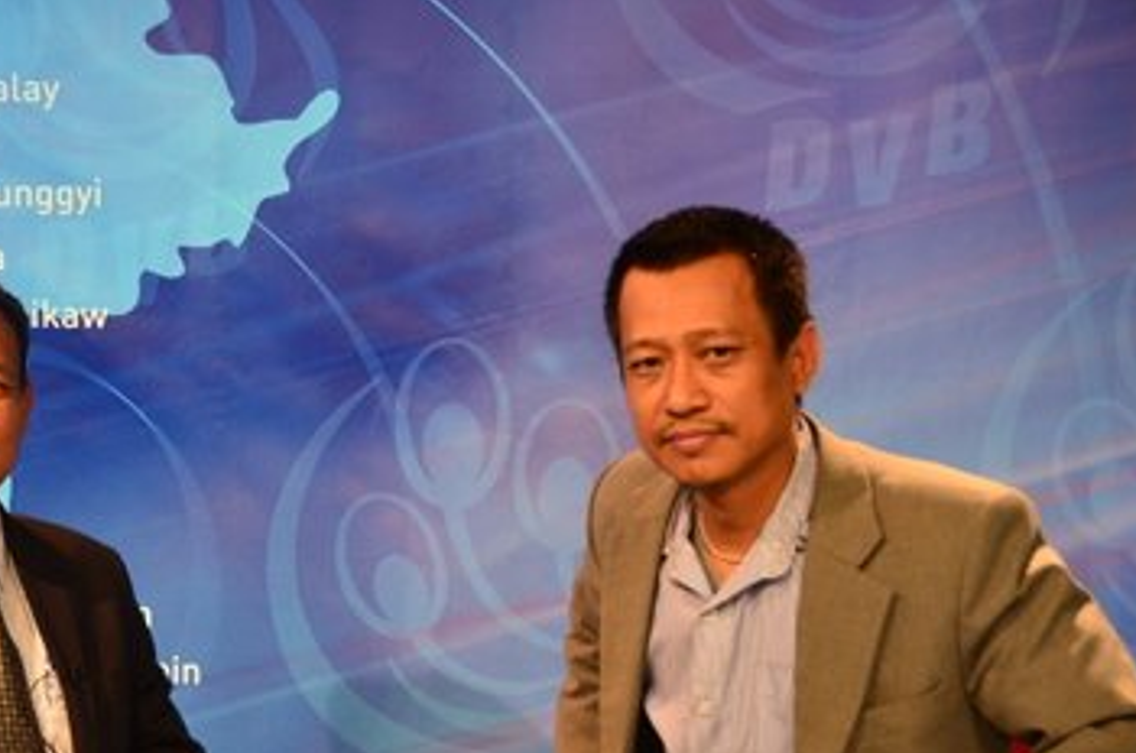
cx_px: 419
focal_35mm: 74
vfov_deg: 18.3
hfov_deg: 27.3
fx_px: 2331
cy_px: 510
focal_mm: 36
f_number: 4.2
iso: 400
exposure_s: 1/60
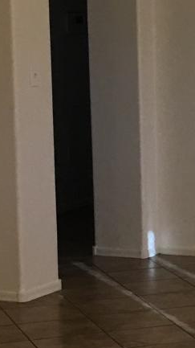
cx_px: 437
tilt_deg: -5.4
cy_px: 199
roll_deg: -1.2
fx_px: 1344
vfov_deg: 14.7
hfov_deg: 7.8
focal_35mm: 146
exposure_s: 1/30
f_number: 2.2
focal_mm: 4.15
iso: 40
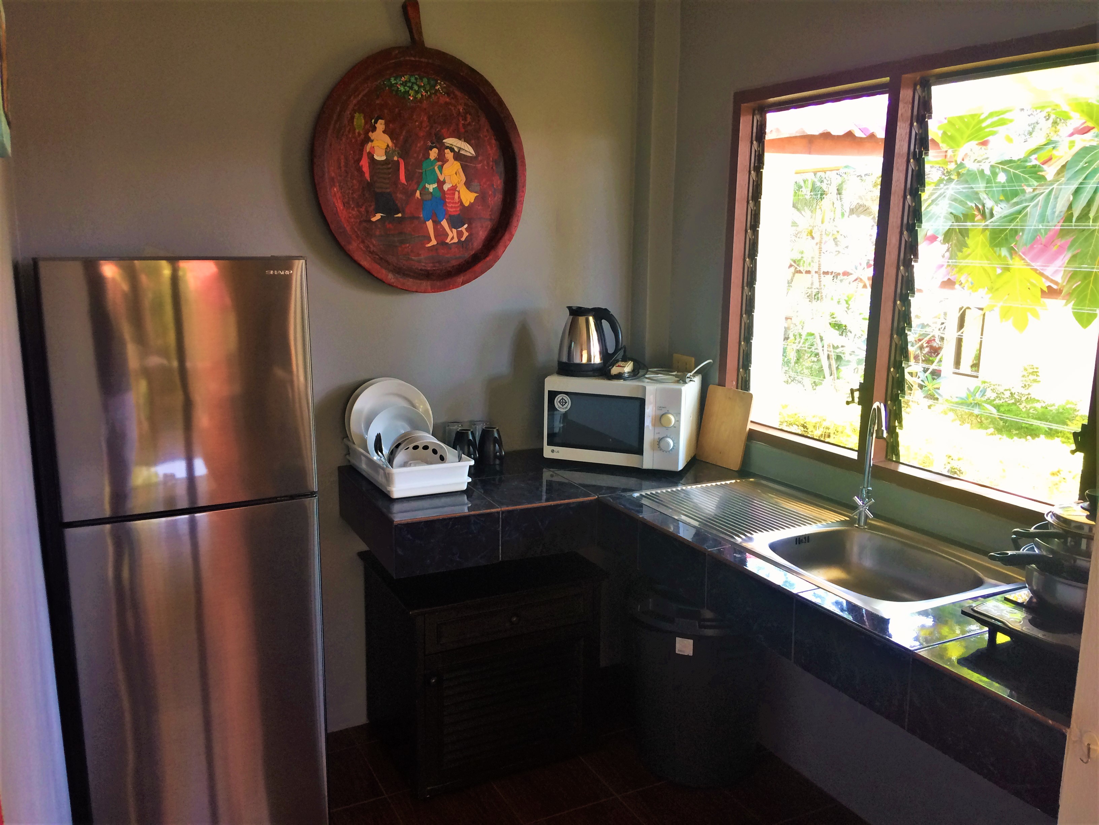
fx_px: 921
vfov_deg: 48.2
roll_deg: +0.7
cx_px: 550
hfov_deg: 61.7
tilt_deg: -10.6
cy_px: 412
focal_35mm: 29
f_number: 2.2
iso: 40
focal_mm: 4.15
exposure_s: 1/33
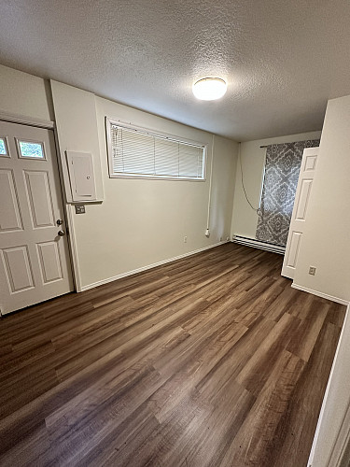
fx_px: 189
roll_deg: -2.3
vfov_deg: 102.1
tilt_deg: -13.7
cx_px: 175
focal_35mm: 14
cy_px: 234
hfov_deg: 85.7
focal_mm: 2.22
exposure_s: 1/60
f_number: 2.2
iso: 320
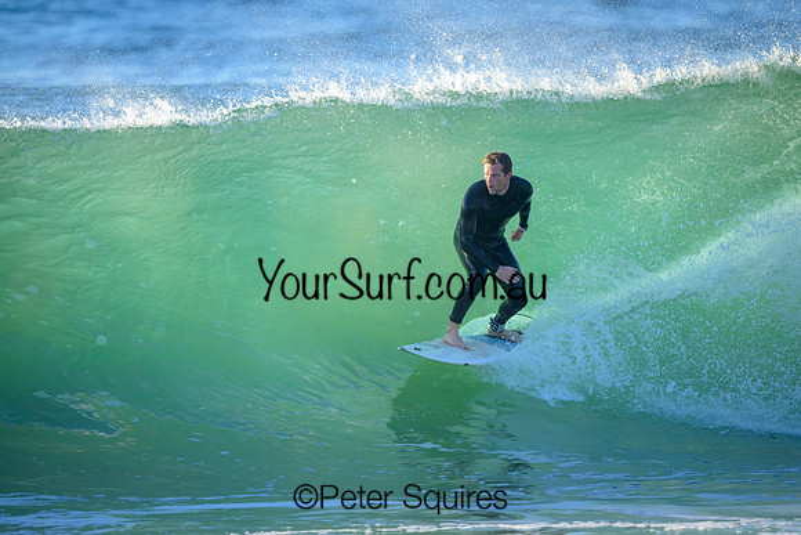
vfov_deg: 1.7
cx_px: 400
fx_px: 17803
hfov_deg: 2.6
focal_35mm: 800
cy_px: 268
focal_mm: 800
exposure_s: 1/2000
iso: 1400
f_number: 6.3
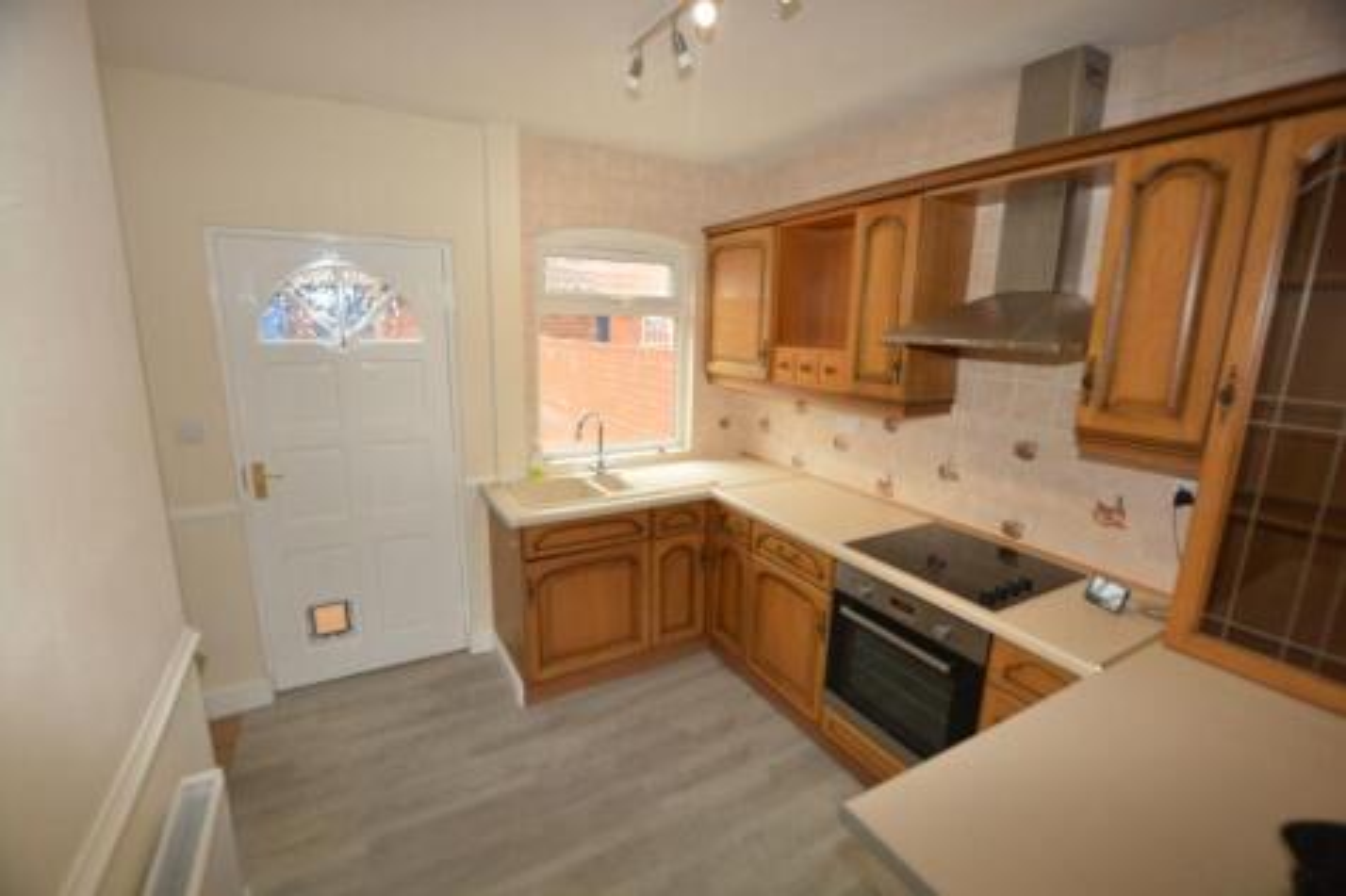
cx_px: 673
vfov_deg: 77.3
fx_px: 561
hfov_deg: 100.4
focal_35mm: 15
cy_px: 448
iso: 220
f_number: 4
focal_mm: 10
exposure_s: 1/60
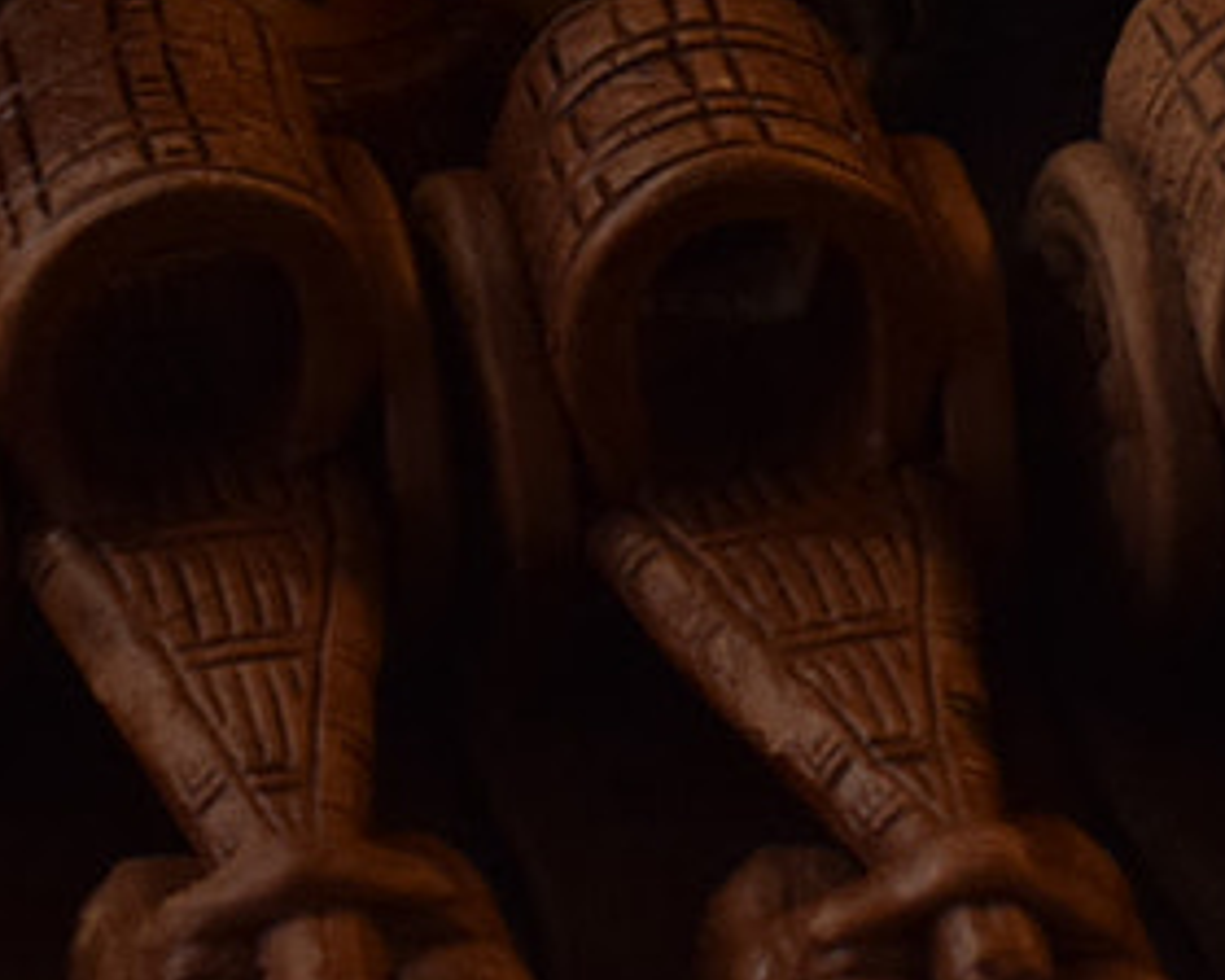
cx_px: 481
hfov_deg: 11.4
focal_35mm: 169
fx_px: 6115
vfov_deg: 8.7
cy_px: -949
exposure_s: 1/160
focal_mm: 21
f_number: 6.3
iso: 800
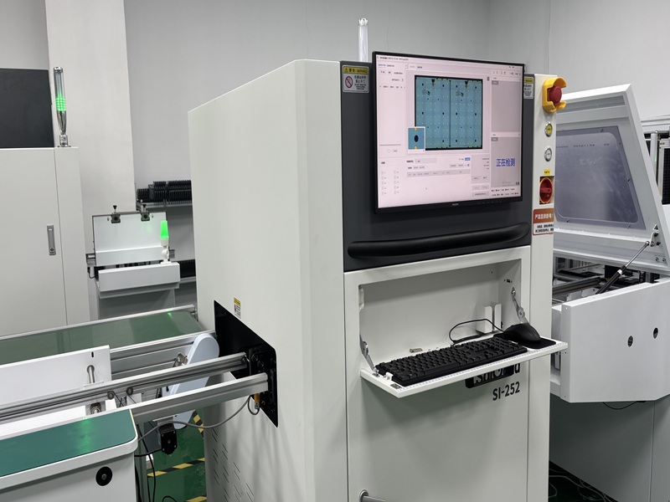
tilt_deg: -7.6
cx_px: 335
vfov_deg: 53.1
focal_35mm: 26
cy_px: 251
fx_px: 503
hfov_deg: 67.3
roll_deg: +1.7
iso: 50
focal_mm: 5.96
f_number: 1.6
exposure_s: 1/100
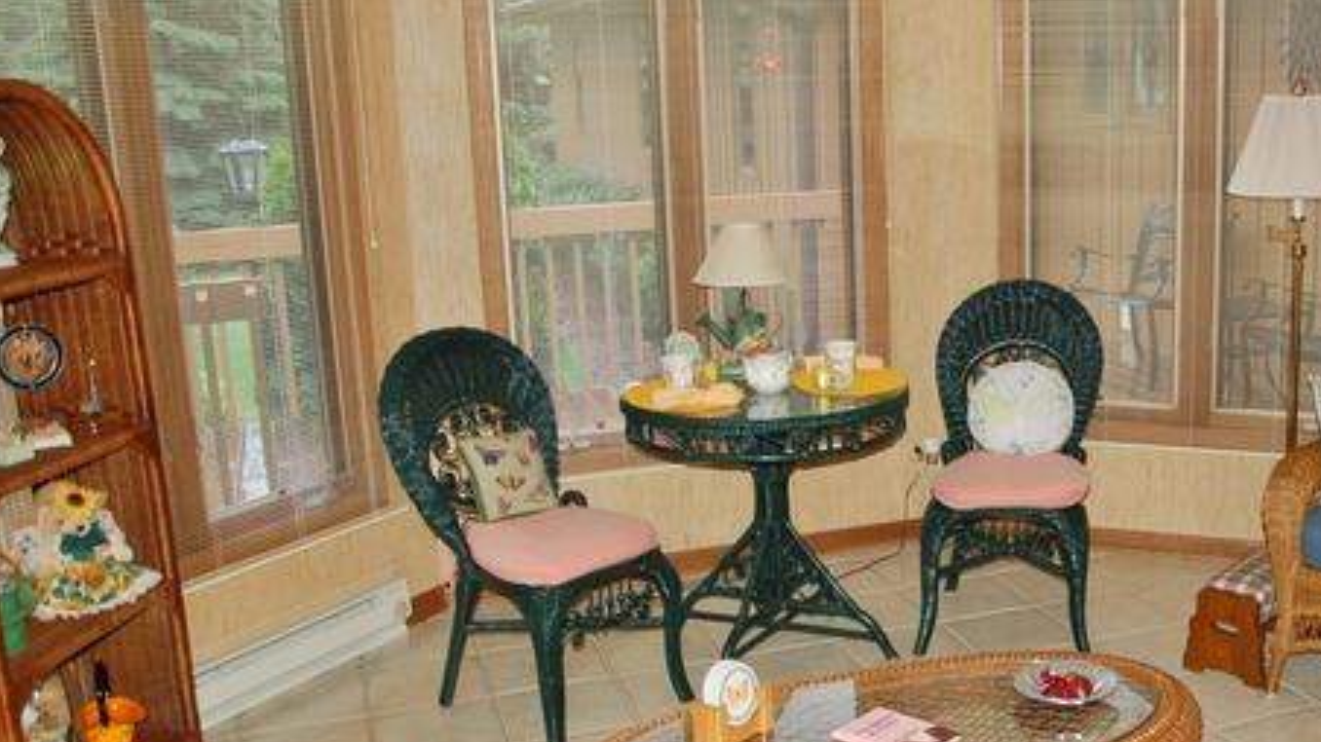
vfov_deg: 29.6
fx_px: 1401
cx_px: 921
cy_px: 429
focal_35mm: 40
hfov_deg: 49.3
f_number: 3.5
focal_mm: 18
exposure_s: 1/60
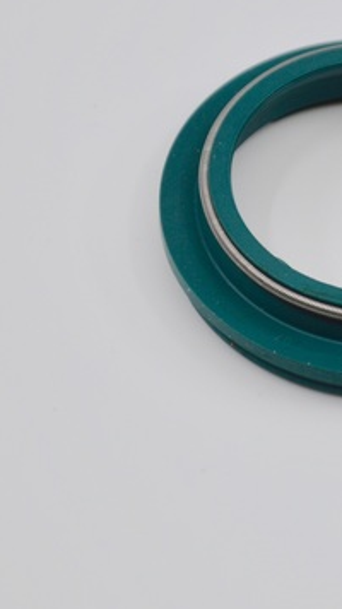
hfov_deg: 3.3
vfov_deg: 5.8
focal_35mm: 370
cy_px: 212
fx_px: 5974
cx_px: 518
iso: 100
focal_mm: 105
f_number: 6.3
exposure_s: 1/160
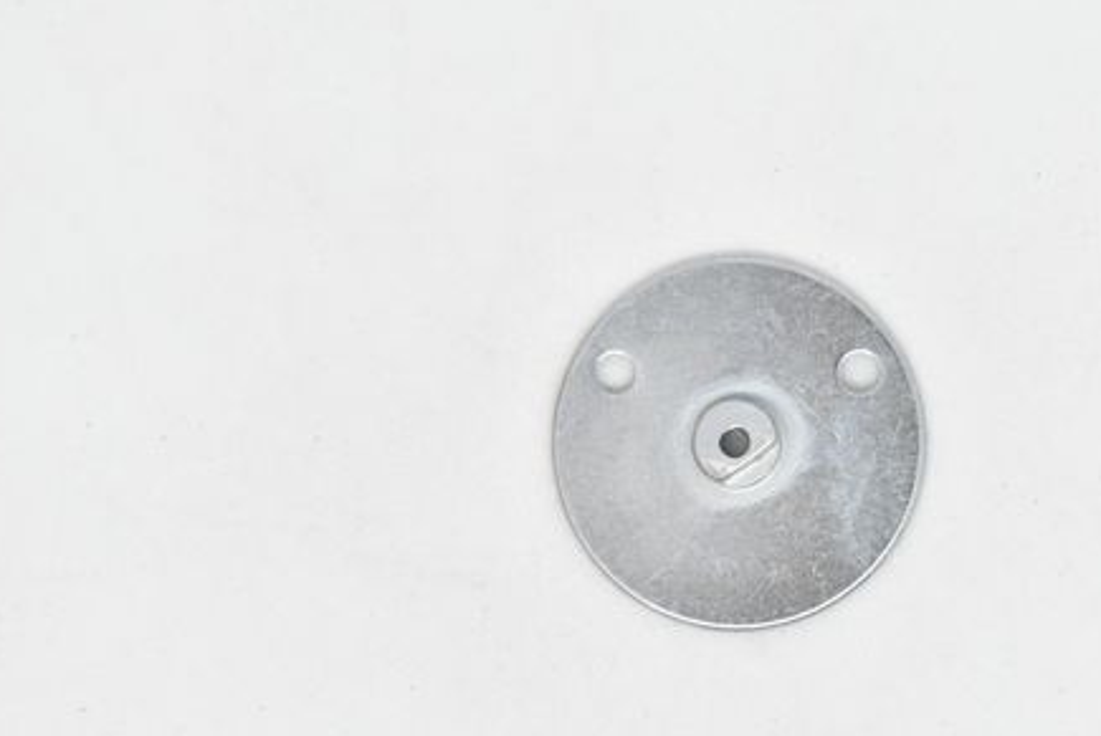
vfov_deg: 12.1
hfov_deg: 17.9
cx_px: 724
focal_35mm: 114
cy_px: 457
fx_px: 3480
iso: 400
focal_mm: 55
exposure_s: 1/50
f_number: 5.6
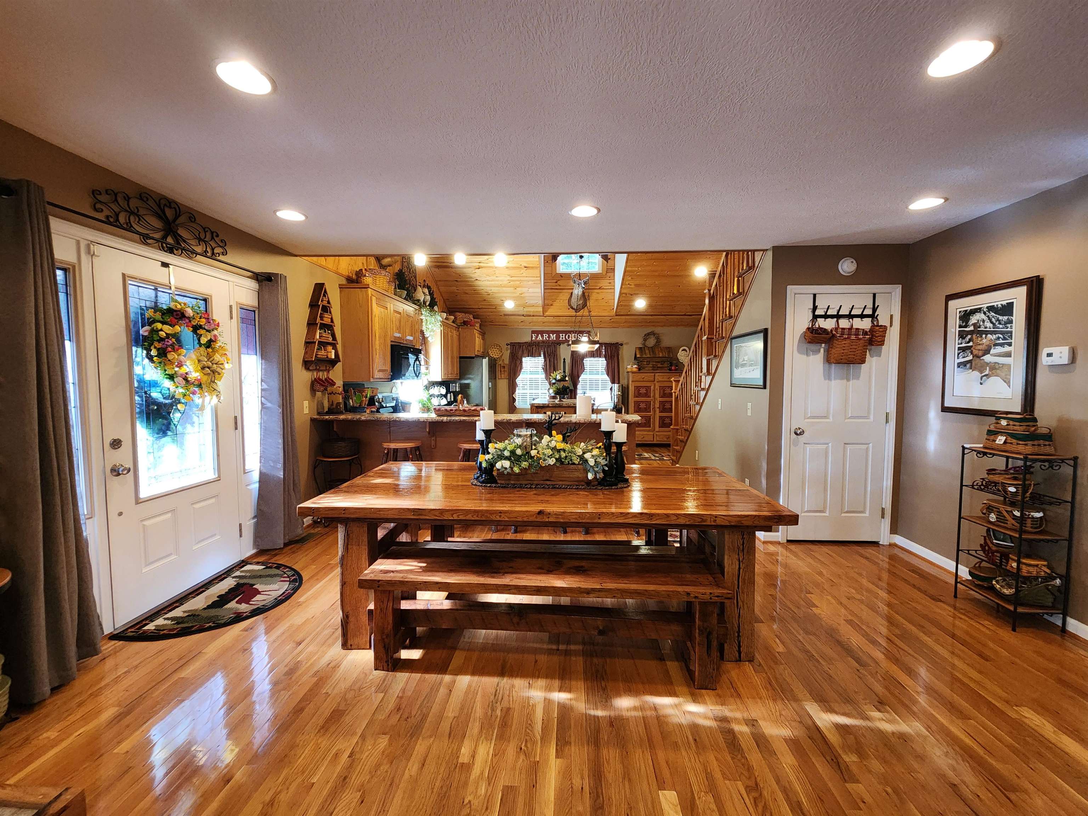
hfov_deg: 106.2
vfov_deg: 89.9
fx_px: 409
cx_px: 544
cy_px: 408
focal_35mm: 13
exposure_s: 1/60
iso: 400
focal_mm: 2.2
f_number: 2.2
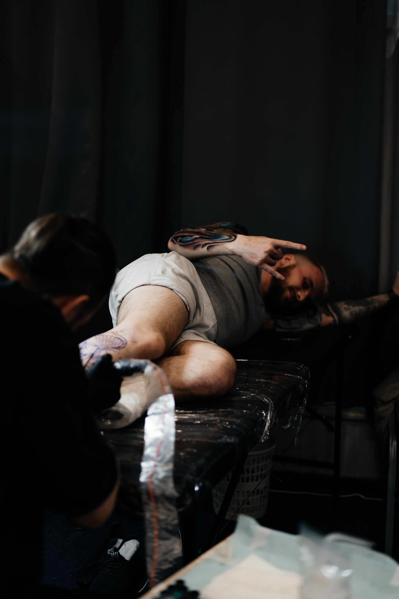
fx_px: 748
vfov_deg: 43.6
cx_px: 200
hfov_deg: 29.9
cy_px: 300
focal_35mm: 45
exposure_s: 1/125
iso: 200
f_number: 1.8
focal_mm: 45
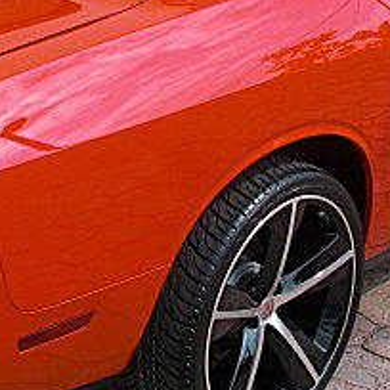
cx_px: 120
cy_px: 120
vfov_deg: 17.3
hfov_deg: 17.3
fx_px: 1275
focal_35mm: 100
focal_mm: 6.3
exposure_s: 1/1000
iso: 50
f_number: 2.8
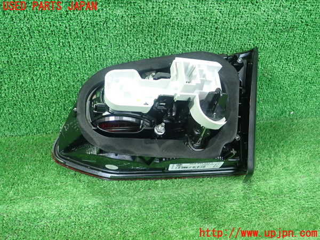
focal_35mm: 30
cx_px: 160
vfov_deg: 46.8
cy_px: 120
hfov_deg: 60.0
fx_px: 277
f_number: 2.3
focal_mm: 5.5
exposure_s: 1/125
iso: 640
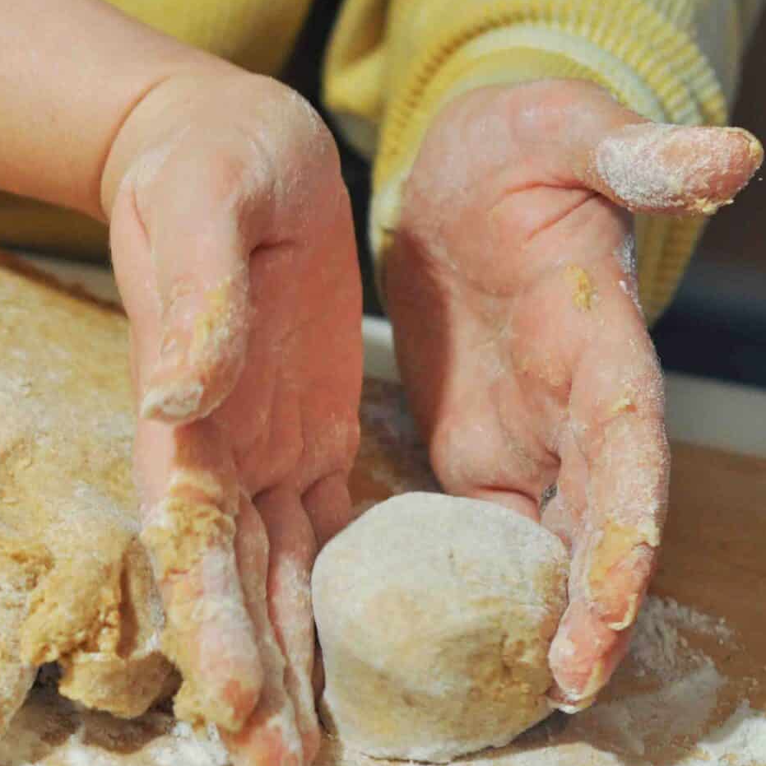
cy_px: 504
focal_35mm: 140
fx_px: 3505
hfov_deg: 12.4
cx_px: 72
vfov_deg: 12.5
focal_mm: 50
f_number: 4
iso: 800
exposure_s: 1/60
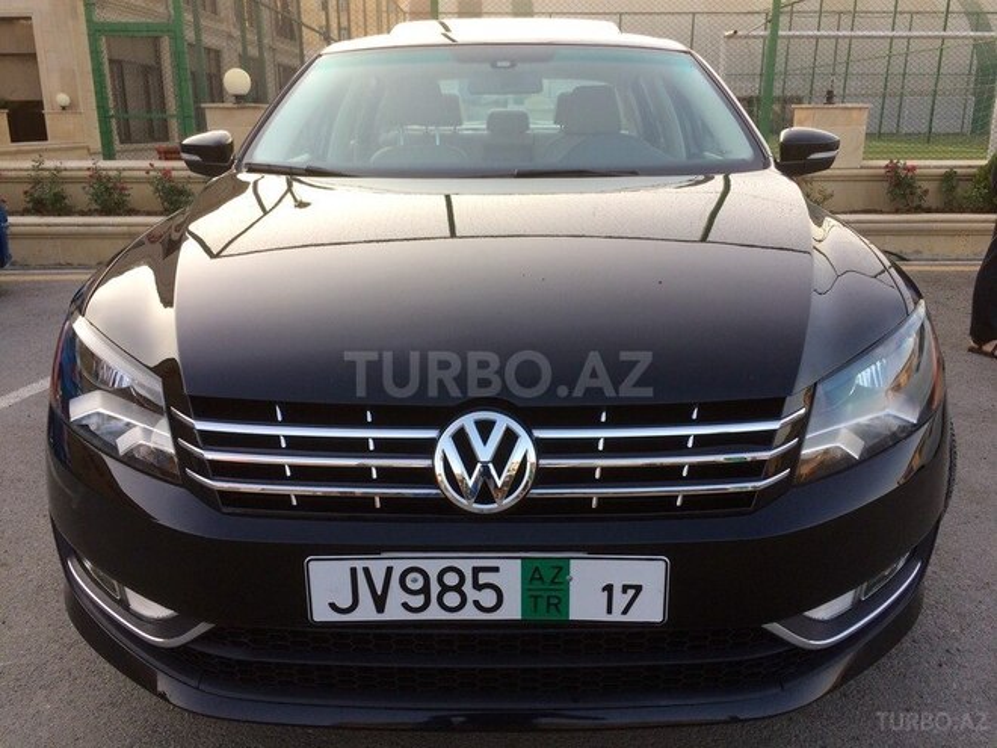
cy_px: 374
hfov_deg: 61.7
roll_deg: -0.1
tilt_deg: -17.1
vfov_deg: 48.2
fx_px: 835
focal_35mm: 29
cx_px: 498
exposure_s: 1/120
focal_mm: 4.15
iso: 32
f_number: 2.2
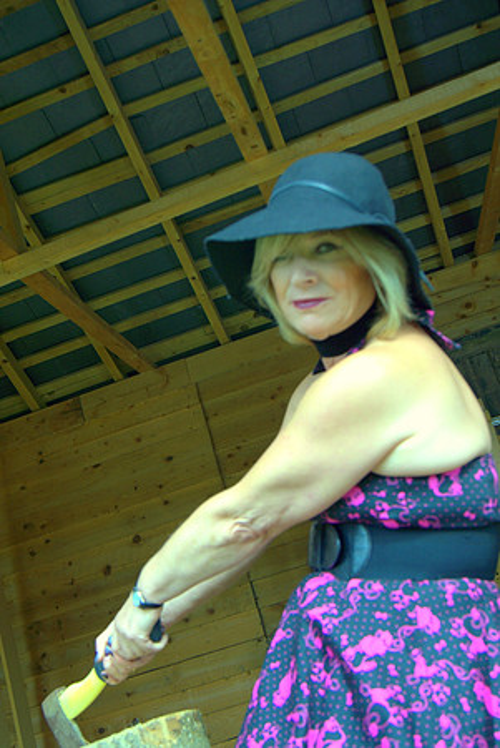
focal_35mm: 42
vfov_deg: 46.4
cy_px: 374
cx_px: 250
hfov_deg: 32.0
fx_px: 873
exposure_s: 1/200
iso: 100
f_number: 4.5
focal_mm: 28
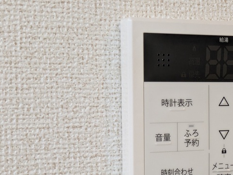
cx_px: 227
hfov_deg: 19.0
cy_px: 124
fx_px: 680
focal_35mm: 101
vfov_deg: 14.6
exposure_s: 1/50
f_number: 1.89
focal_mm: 5.43
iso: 124
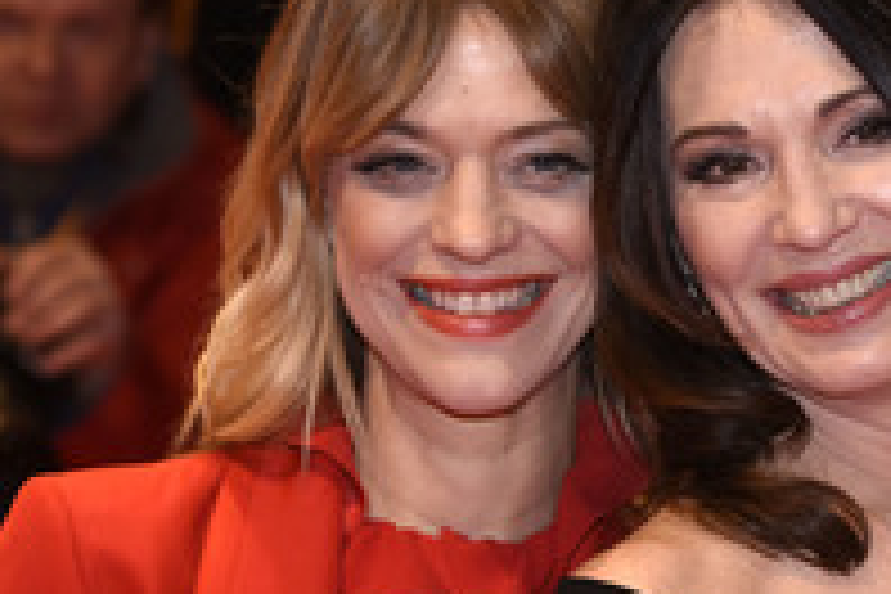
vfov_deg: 5.7
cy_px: 432
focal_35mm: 239
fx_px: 5915
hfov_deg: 8.6
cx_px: 655
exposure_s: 1/400
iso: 640
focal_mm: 70
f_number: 3.2
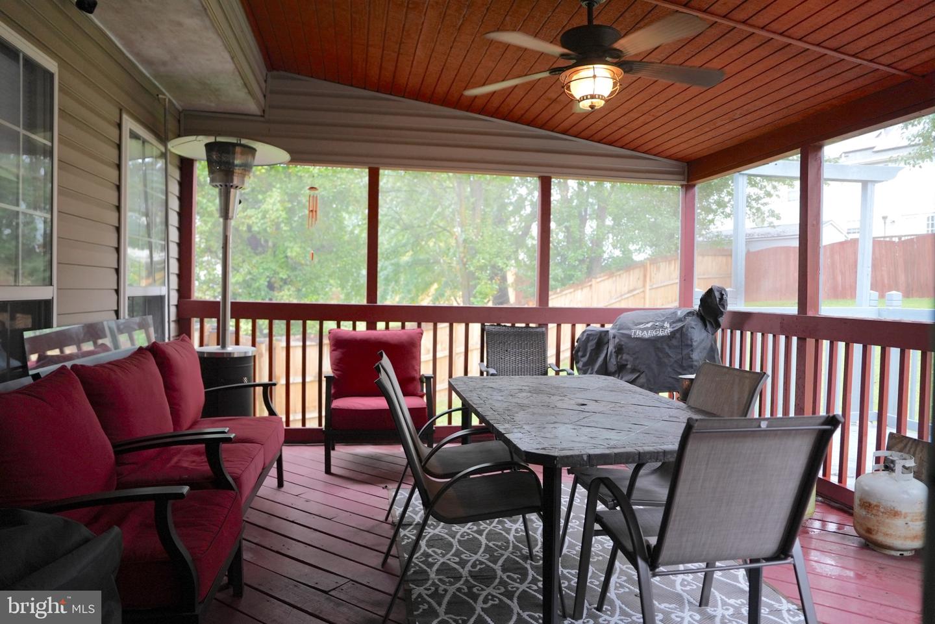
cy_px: 312
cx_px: 468
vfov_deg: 53.2
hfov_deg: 73.7
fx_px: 623
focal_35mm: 24
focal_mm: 24
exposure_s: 1/160
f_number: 3.2
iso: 1250
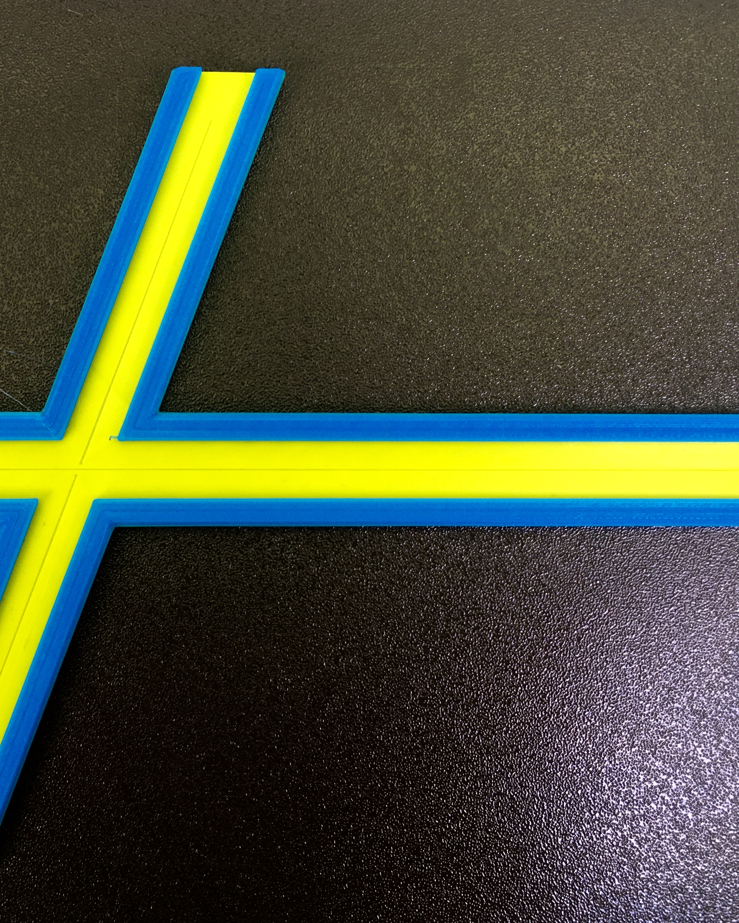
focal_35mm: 38
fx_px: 1039
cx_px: 227
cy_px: 463
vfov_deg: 47.9
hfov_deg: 38.6
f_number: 2.2
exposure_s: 1/102
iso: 25
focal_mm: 4.15
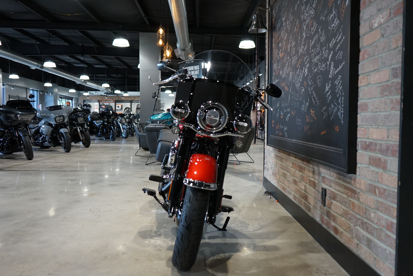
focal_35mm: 32
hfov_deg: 58.7
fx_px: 367
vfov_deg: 41.1
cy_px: 138
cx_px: 206
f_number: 4
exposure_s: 1/160
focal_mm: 31
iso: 1600
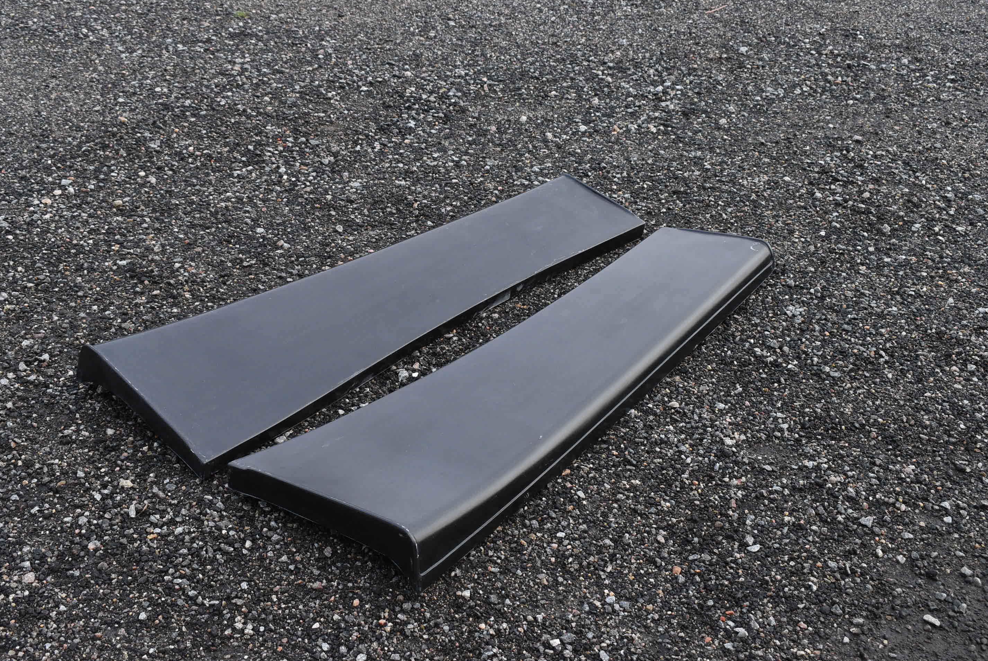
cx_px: 479
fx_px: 1208
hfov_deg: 44.5
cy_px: 324
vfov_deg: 30.6
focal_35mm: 44
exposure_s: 1/250
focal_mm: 28
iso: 1250
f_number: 8
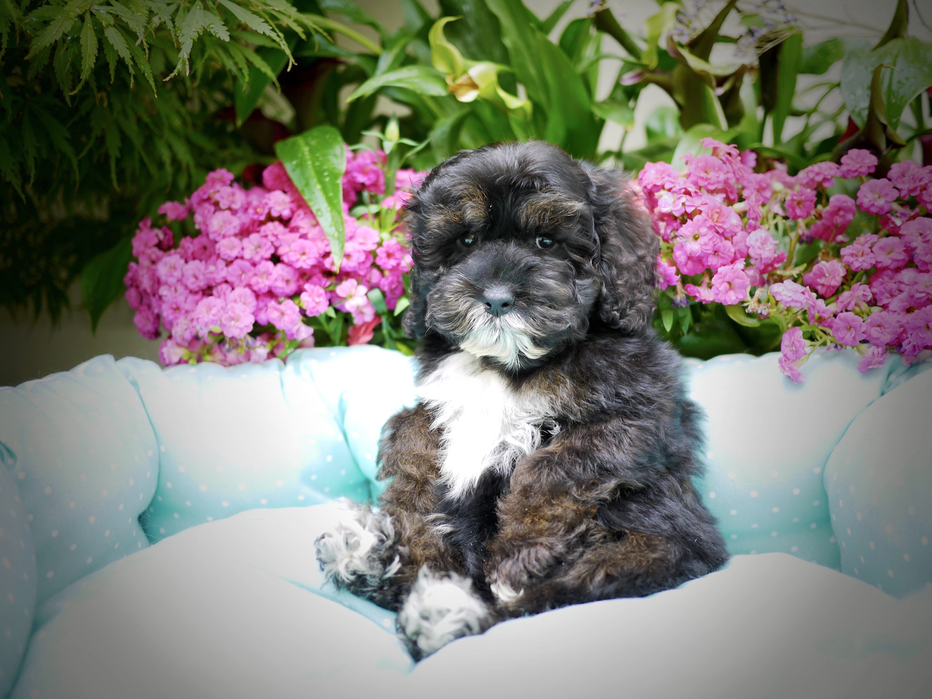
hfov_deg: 46.8
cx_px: 466
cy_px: 350
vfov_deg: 36.0
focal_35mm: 40
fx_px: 1077
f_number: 1.7
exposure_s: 1/80
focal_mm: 20
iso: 160
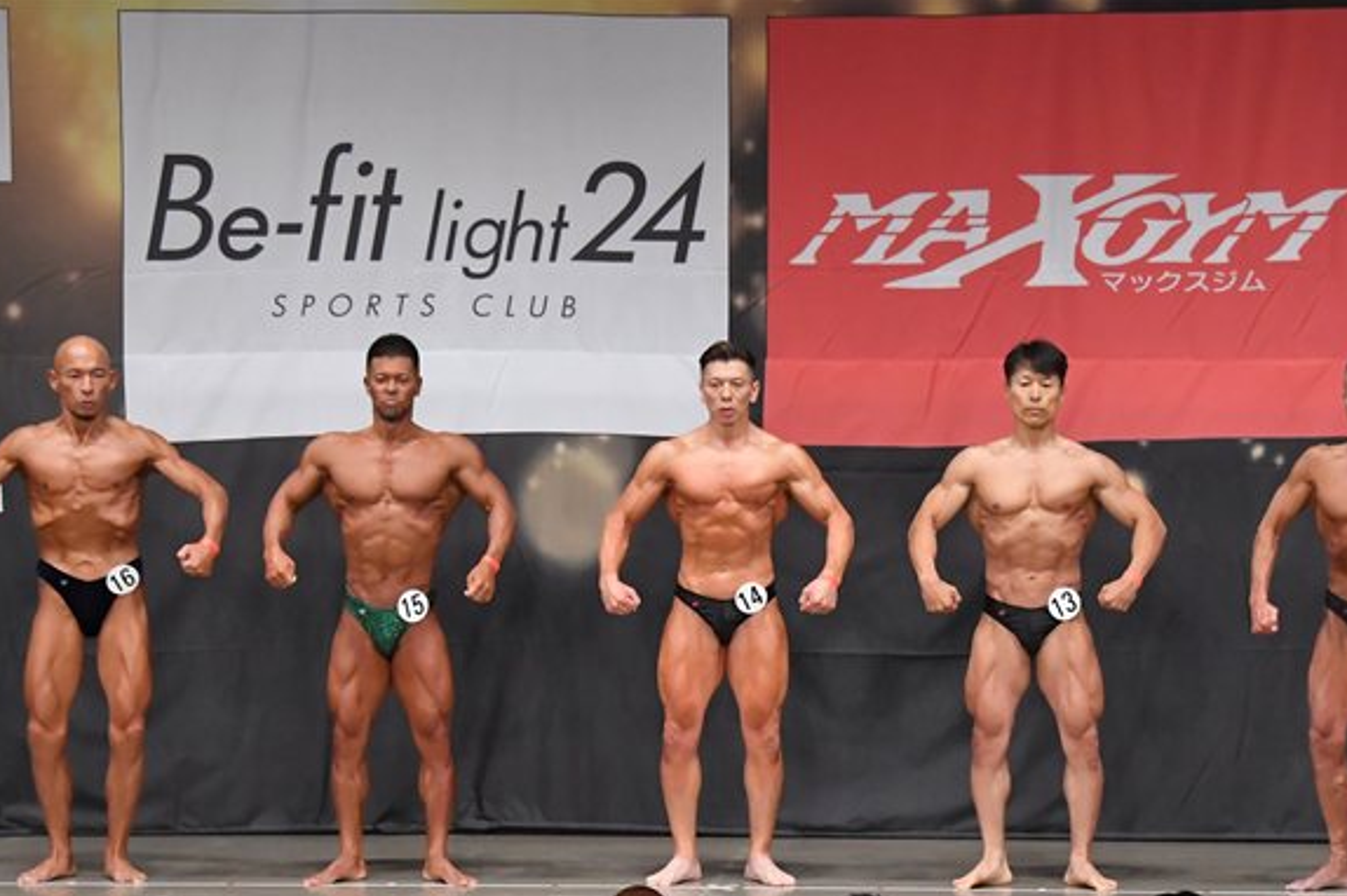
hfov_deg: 13.0
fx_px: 5908
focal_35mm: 158
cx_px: 738
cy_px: 600
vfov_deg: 8.7
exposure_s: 1/400
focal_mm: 78
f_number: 5.6
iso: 5000
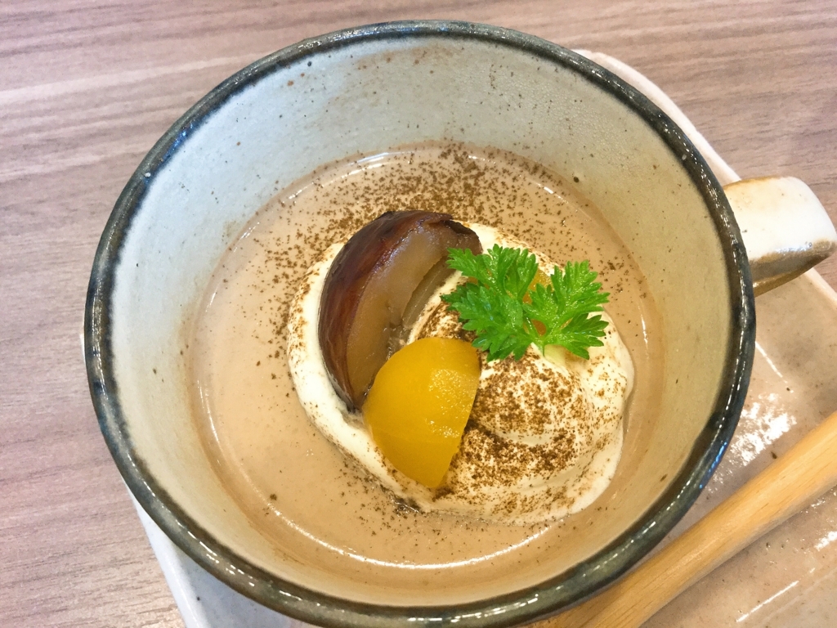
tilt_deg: -67.0
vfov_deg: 45.4
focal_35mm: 31
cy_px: 314
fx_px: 750
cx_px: 418
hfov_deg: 58.4
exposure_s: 1/30
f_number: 2.4
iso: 100
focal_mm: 3.3
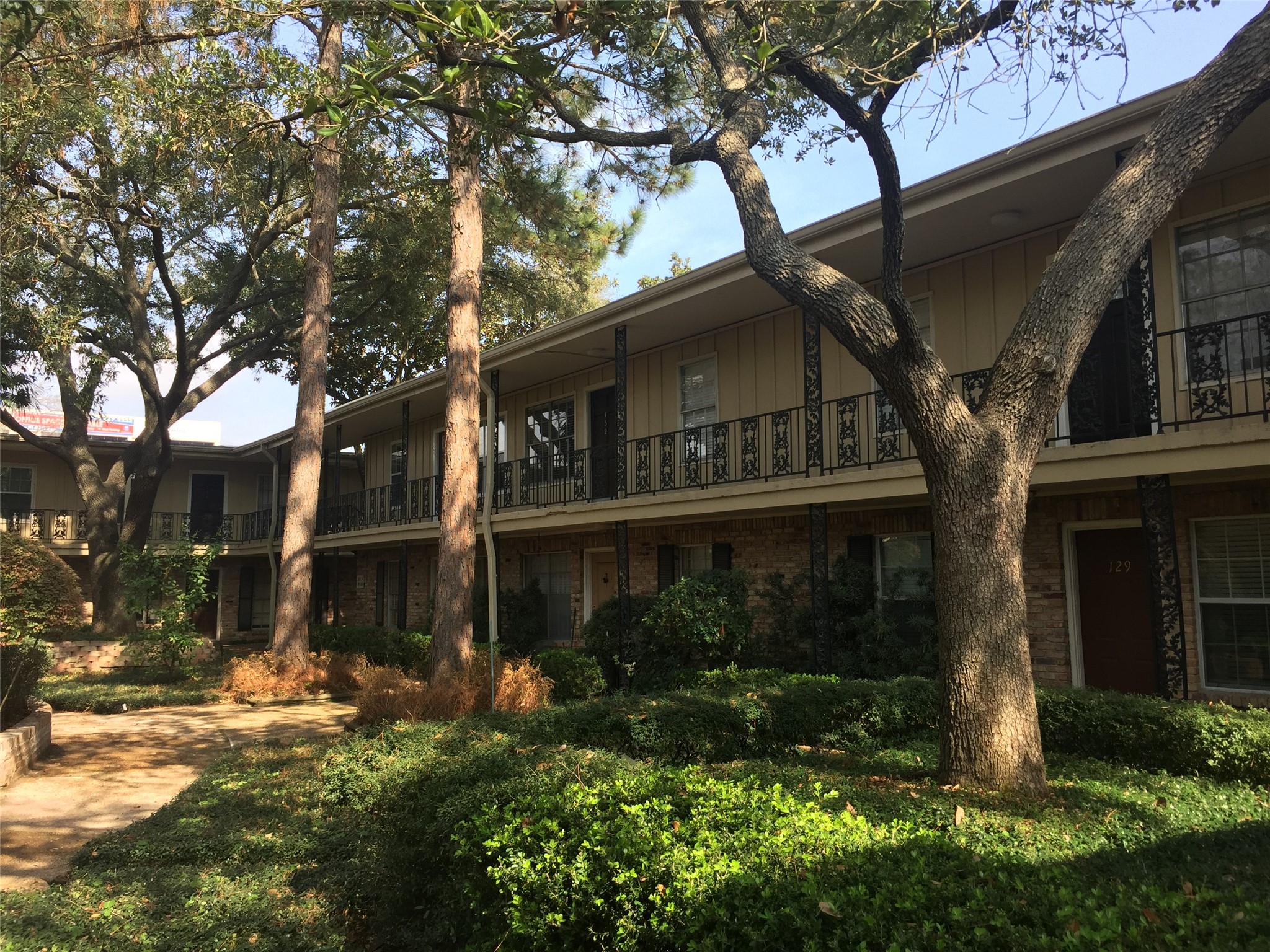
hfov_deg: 61.7
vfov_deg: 48.2
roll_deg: +0.2
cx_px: 635
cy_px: 476
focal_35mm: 29
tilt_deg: +5.9
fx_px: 1064
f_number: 2.2
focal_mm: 4.15
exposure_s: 1/412
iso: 32
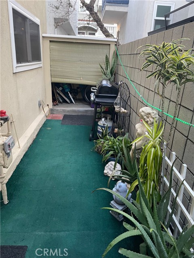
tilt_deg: -21.8
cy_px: 129
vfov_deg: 67.3
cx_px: 97
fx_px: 194
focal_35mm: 26
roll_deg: -2.9
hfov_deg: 53.1
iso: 320
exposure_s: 1/60
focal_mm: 4.2
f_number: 1.6
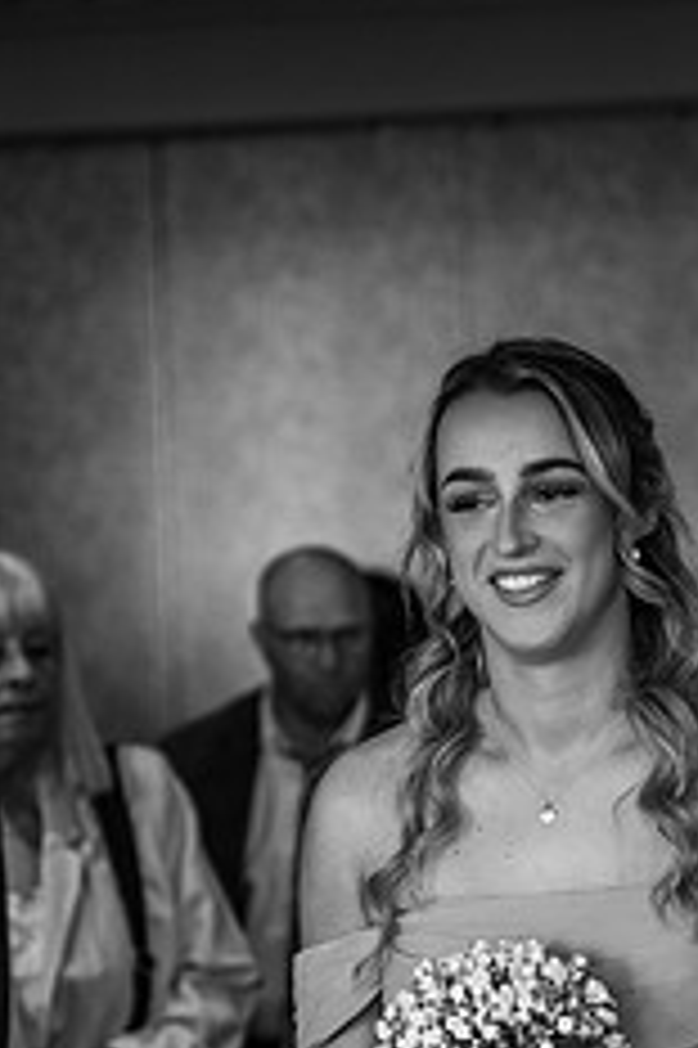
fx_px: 3932
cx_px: 633
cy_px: 765
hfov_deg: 10.1
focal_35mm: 135
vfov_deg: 15.1
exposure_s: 1/200
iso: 1100
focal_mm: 70
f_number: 2.8
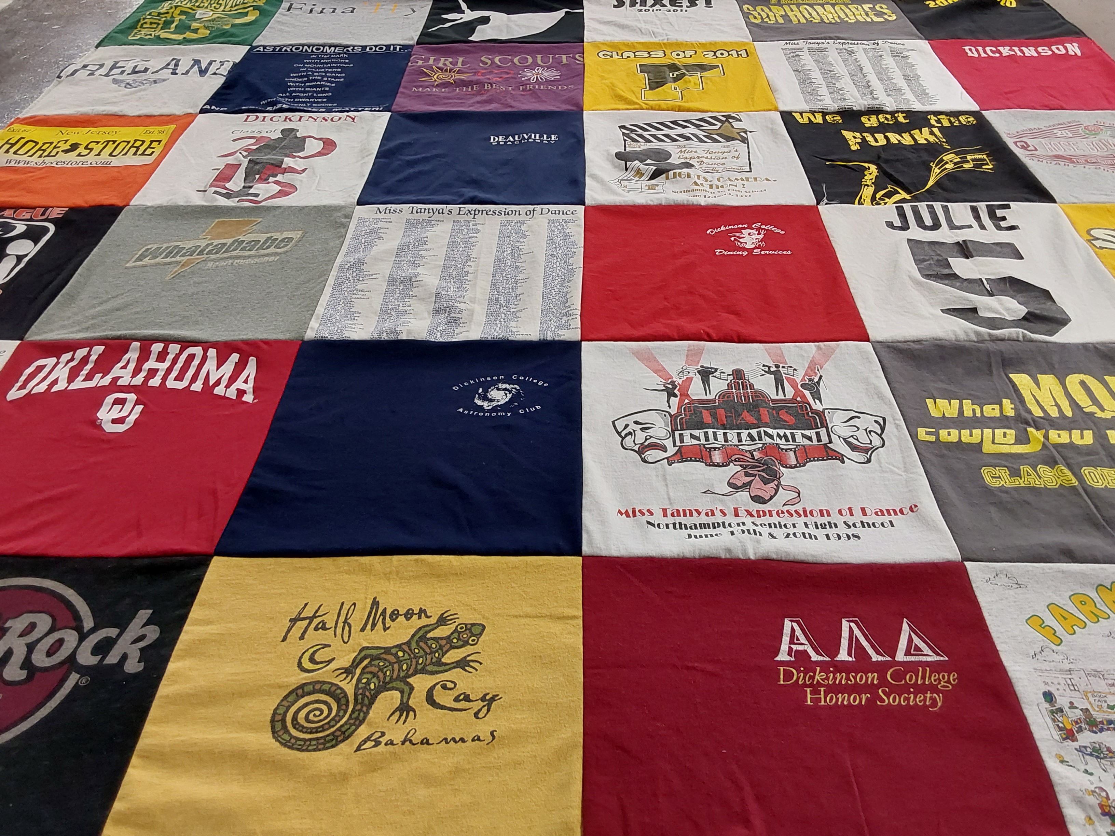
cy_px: 418
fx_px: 902
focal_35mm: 28
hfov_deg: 63.4
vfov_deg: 49.7
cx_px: 558
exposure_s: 1/50
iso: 100
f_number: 1.9
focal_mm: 2.91
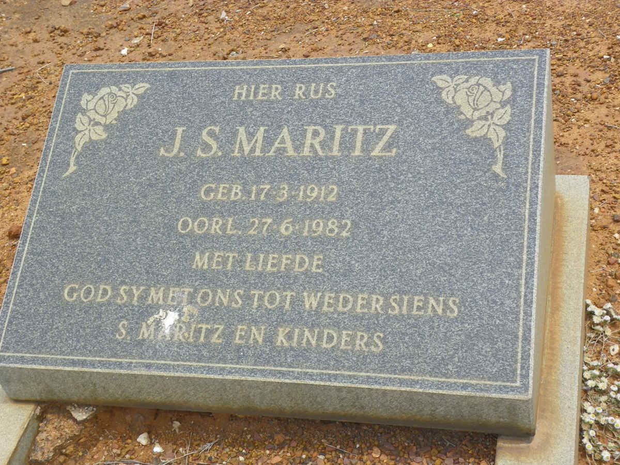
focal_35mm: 56
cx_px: 310
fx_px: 1003
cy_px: 232
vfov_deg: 26.1
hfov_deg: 34.3
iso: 64
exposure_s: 1/200
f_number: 5
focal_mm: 9.9
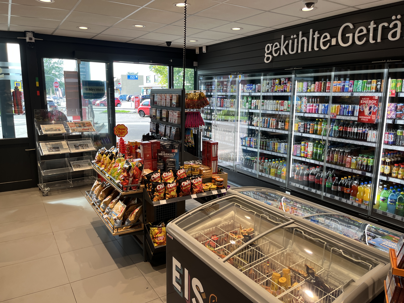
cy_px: 152
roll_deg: +1.3
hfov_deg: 67.3
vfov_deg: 53.1
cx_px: 202
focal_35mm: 26
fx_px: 303
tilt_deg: -14.2
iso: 50
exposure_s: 1/100
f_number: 1.6
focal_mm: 5.1
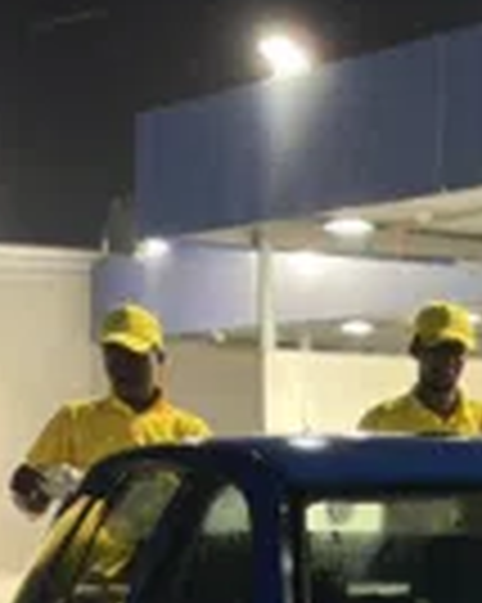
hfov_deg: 9.9
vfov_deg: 12.6
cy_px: 580
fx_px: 2714
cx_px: 640
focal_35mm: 152
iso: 125
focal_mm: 5.96
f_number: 1.6
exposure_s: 1/33
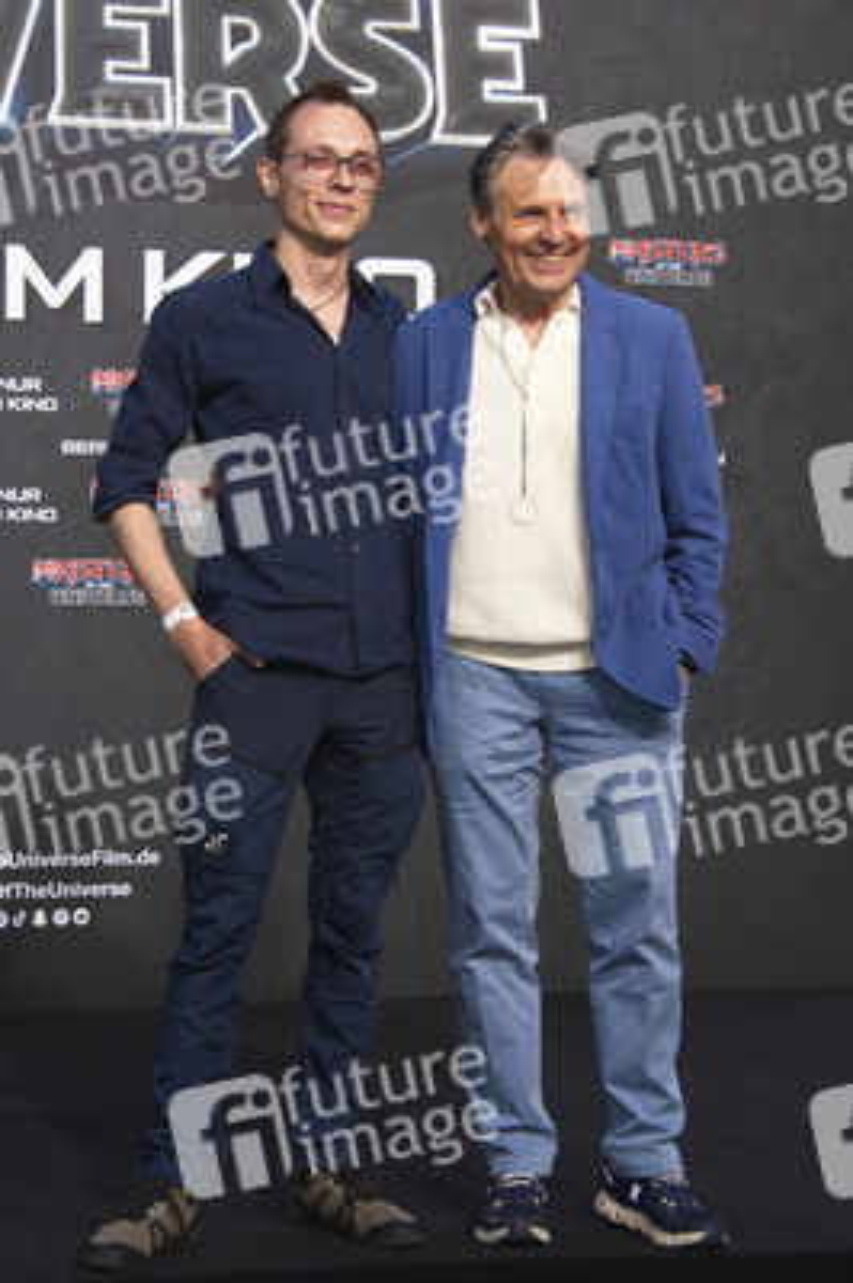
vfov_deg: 29.7
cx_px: 426
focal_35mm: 68
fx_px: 2421
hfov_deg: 20.0
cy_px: 642
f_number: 6.3
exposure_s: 1/250
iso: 320
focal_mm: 68
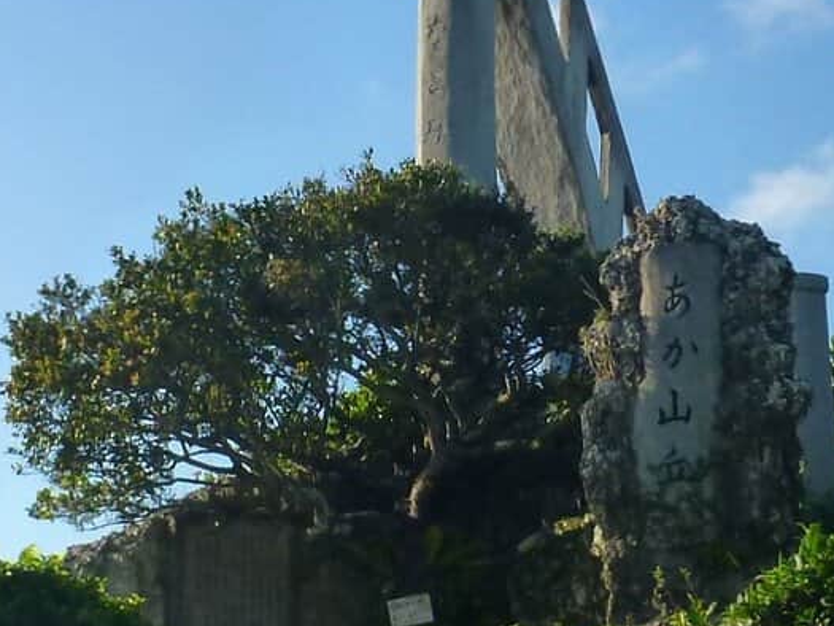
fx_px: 1542
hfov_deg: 30.0
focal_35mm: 64
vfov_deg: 22.8
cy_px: 211
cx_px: 558
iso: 160
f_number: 3.3
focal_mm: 4.9
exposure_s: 1/800
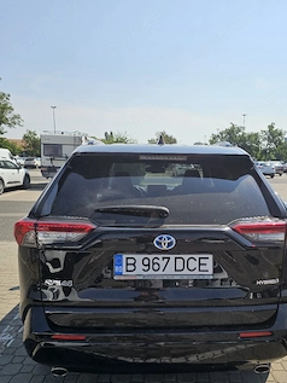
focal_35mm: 29
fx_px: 320
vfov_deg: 61.2
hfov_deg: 48.1
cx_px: 168
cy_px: 228
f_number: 1.7
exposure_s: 1/1000
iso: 10
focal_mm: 6.3
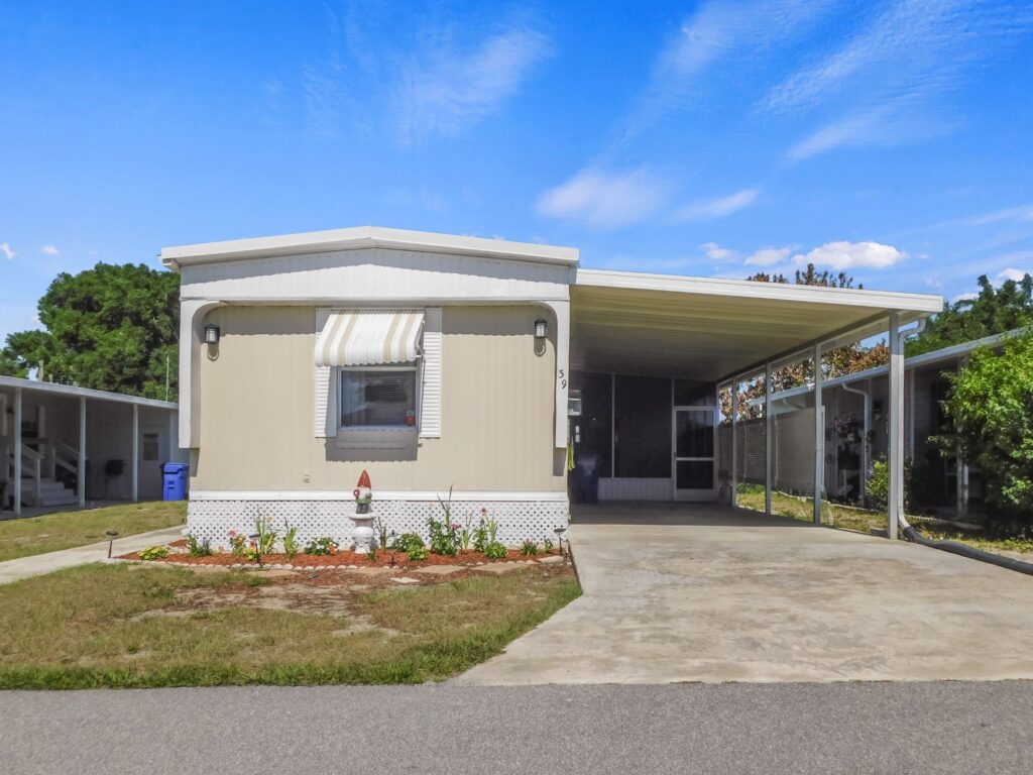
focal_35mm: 30
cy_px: 388
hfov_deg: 60.0
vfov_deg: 46.8
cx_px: 516
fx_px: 895
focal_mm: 5.3
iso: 125
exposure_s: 1/800
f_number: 6.4
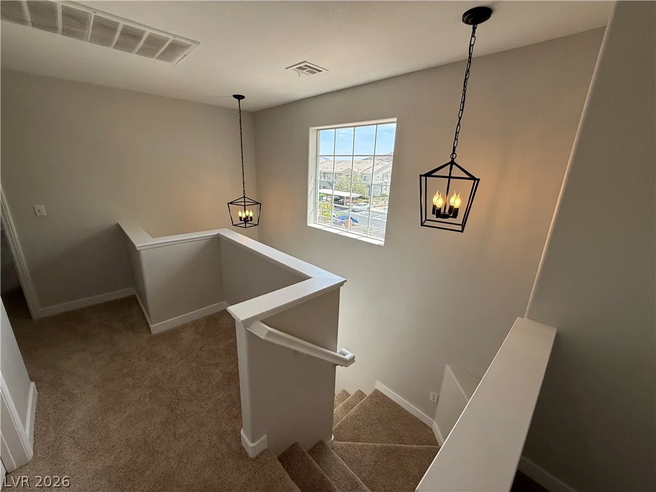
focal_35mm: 14
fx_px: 265
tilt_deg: -16.6
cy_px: 246
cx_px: 328
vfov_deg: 85.7
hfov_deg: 102.1
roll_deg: -2.1
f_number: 2.2
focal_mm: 2.22
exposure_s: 1/468
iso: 64
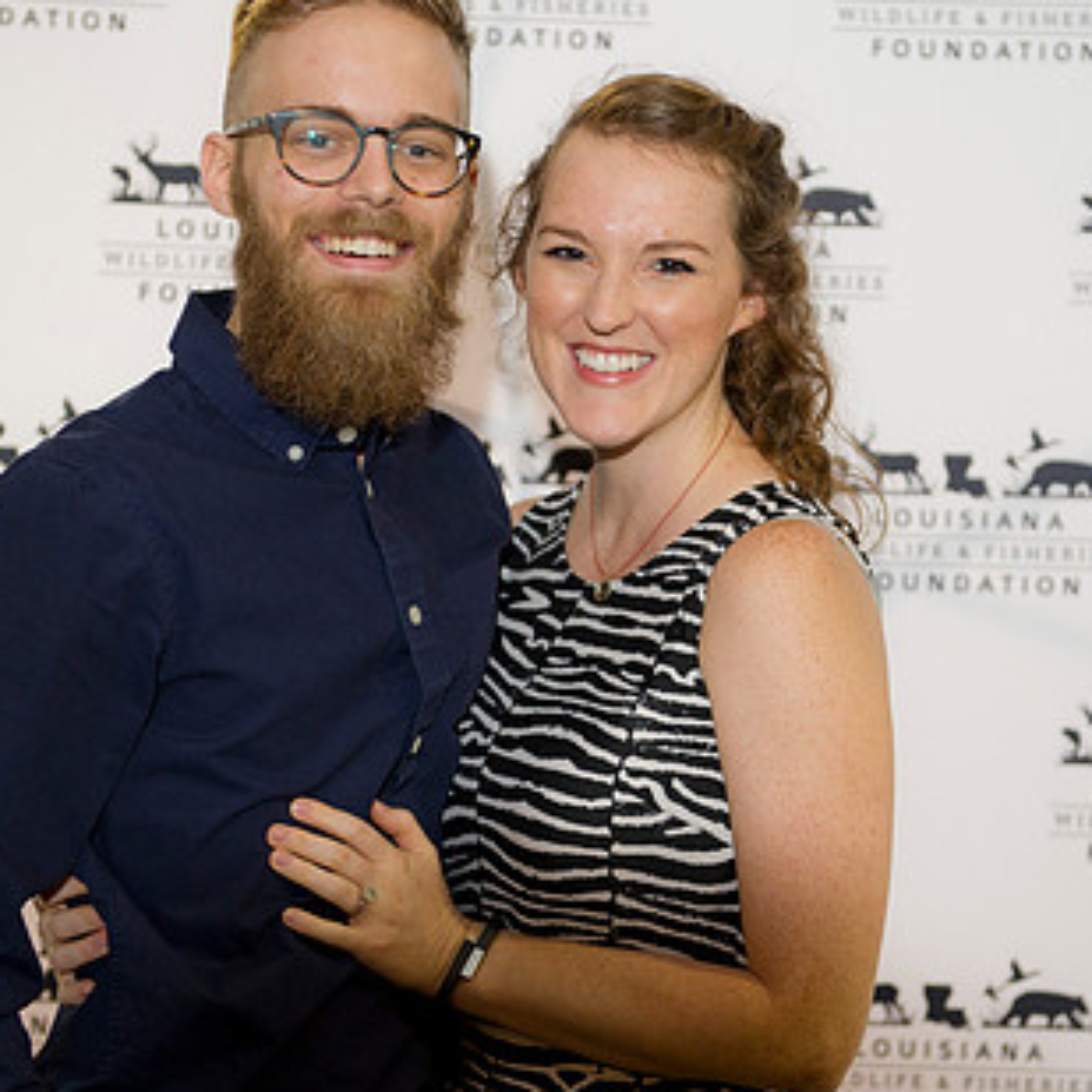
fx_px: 2962
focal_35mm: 83
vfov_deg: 20.9
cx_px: 664
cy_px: 544
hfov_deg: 20.9
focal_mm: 52
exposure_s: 1/100
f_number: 3.2
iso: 800
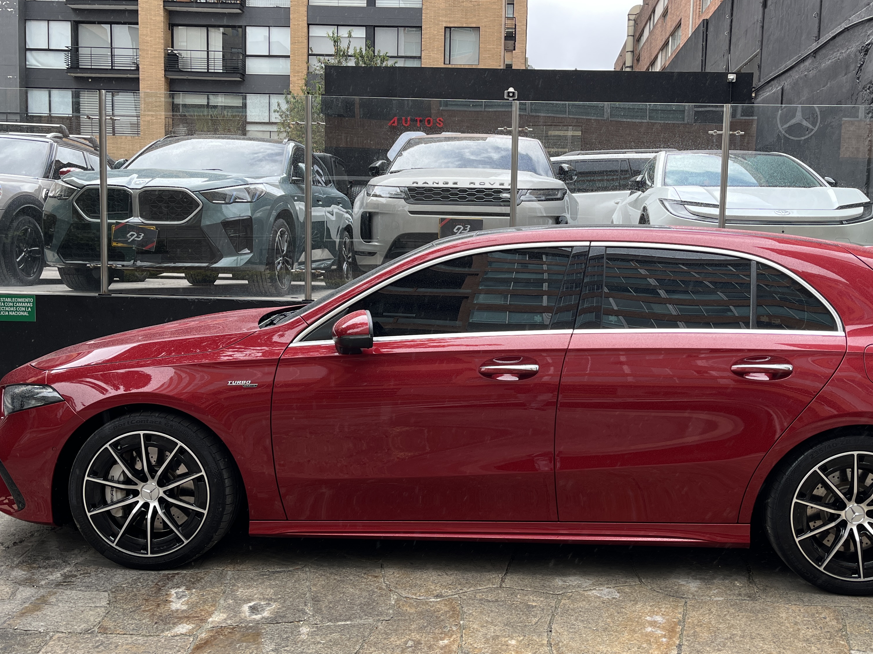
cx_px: 493
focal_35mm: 35
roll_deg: -1.3
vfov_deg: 40.7
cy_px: 343
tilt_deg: -5.5
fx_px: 883
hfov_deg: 52.5
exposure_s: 1/449
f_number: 1.6
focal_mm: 5.1
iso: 50
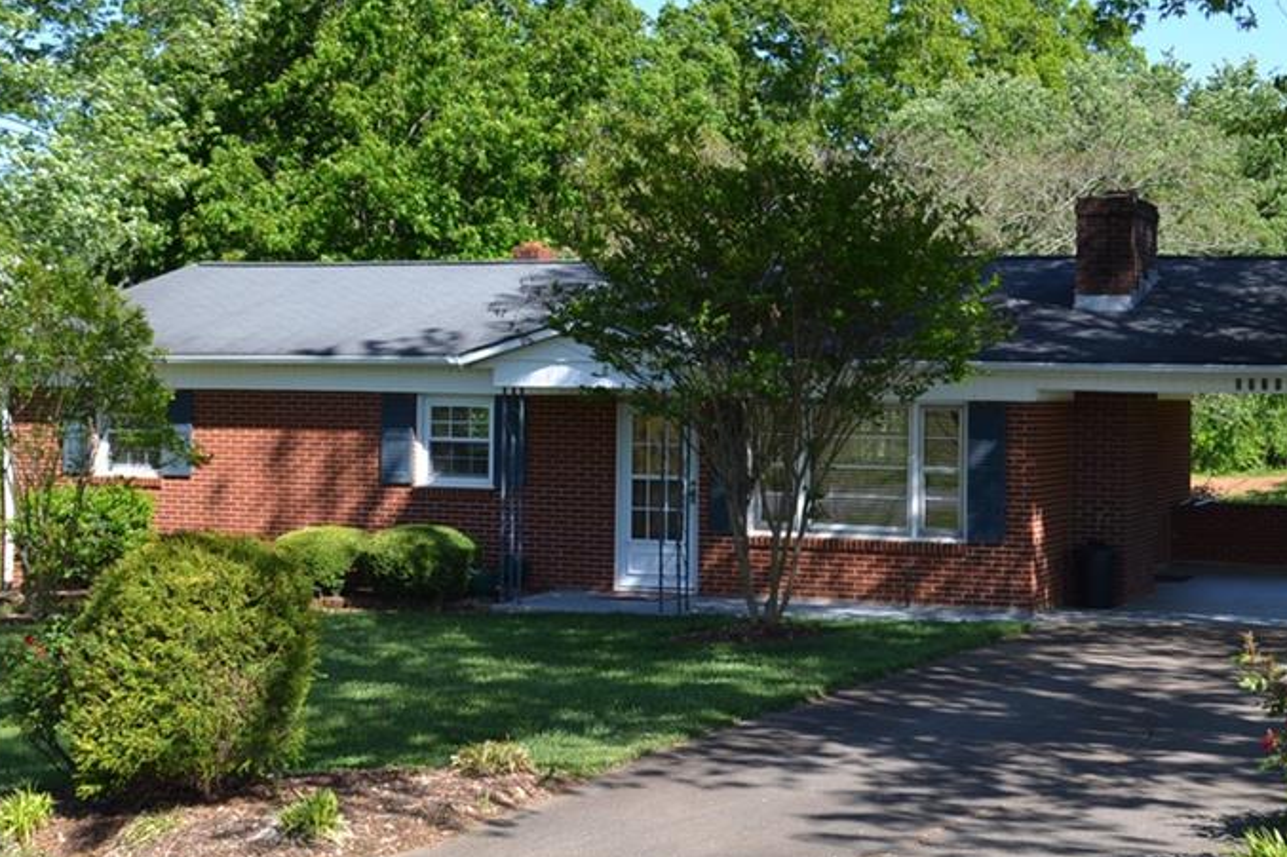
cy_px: 342
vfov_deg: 22.9
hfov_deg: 33.8
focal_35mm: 59
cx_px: 762
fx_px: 2109
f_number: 6.3
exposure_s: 1/160
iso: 100
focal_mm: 26
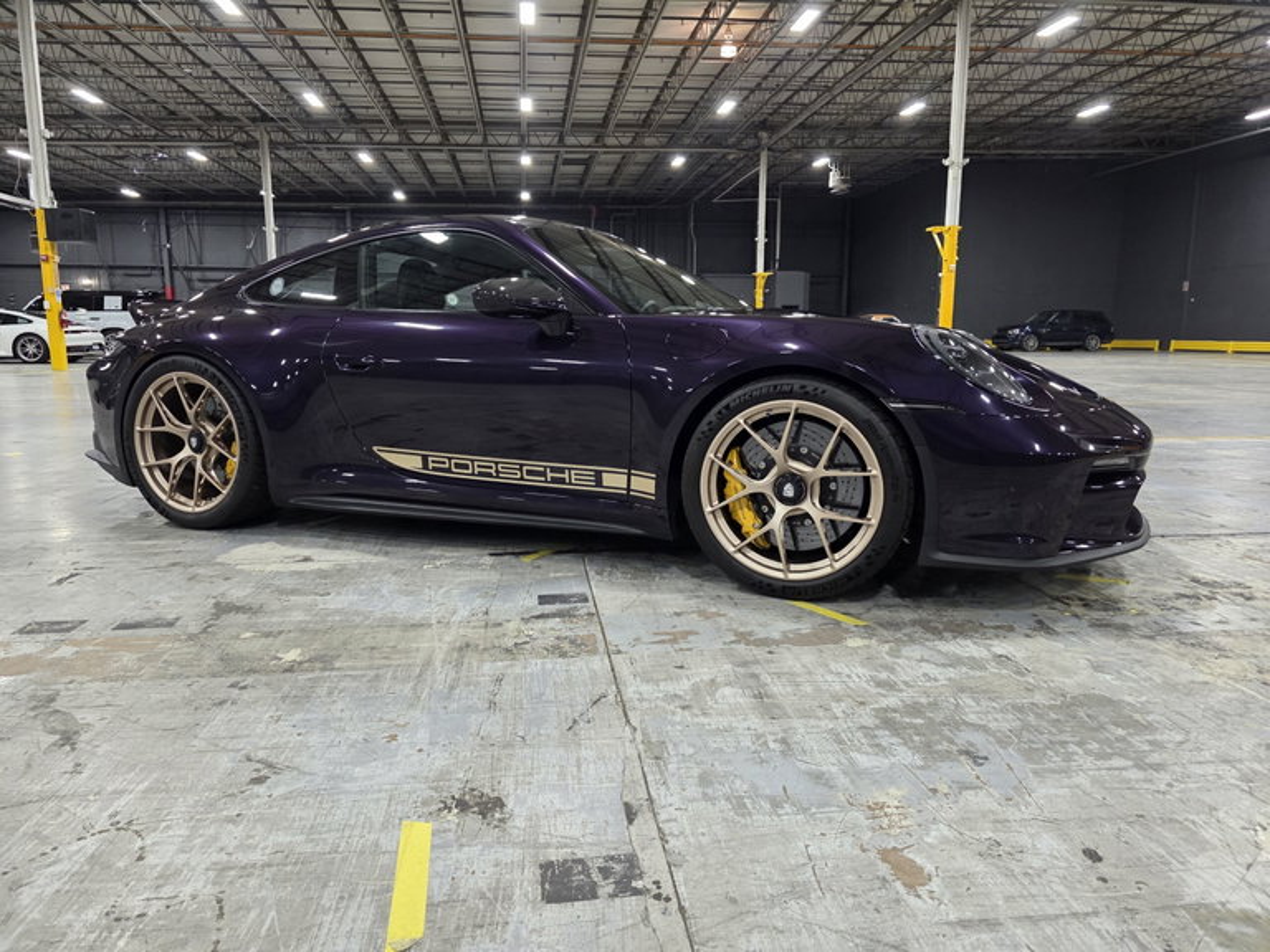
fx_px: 844
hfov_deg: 73.9
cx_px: 635
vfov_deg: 58.9
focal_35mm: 23
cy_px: 476
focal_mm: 6.3
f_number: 1.7
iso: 400
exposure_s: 1/120
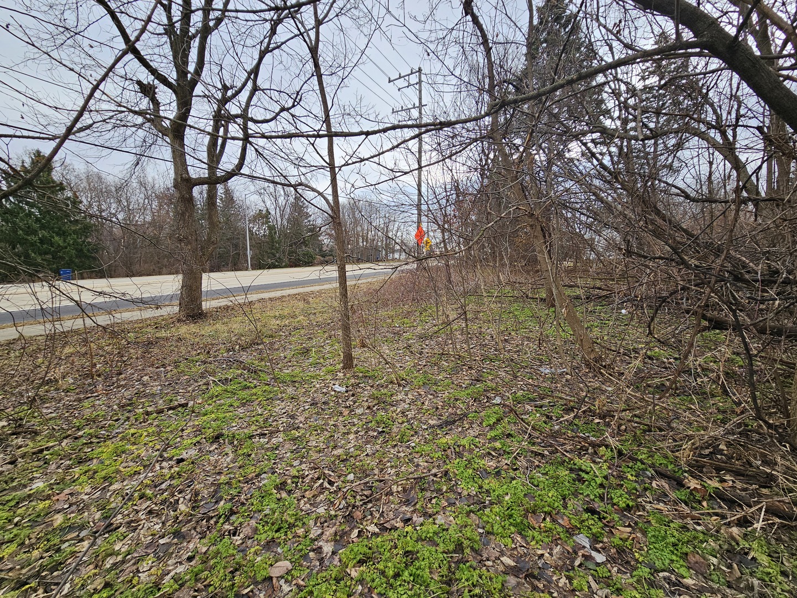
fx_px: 299
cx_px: 398
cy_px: 299
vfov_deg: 89.9
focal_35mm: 13
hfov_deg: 106.2
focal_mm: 2.2
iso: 50
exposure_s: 1/526
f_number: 2.2
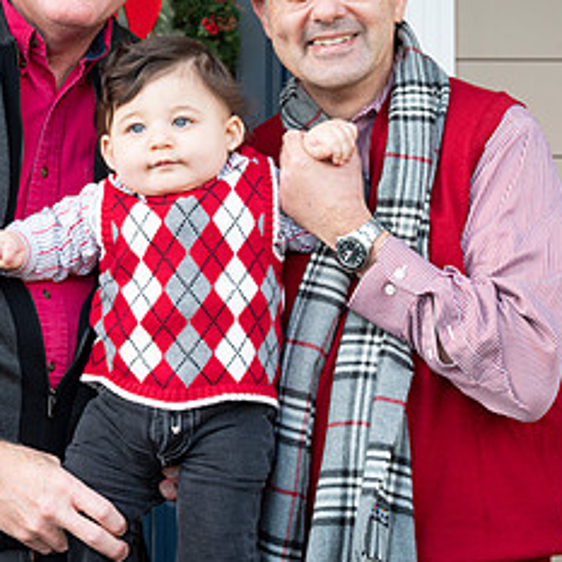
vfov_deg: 16.1
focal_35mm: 108
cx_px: 171
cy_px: 172
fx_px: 1984
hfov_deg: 16.1
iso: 400
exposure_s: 1/100
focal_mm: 51
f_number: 5.6
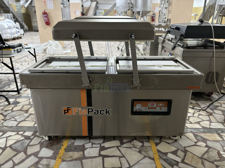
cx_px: 112
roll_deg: +0.0
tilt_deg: -21.0
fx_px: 169
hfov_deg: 67.3
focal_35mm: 26
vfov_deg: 53.1
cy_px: 84
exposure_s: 1/33
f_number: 1.6
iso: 400
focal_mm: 5.96
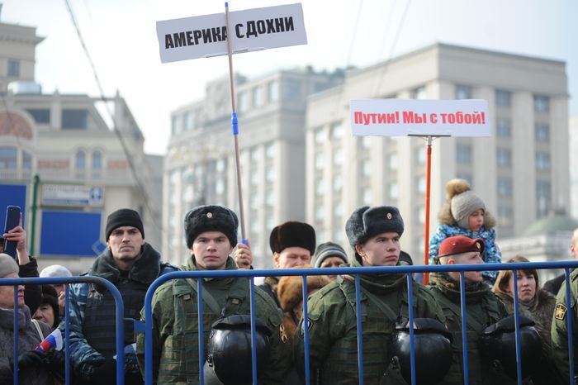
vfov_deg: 15.9
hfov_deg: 23.7
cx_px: 289
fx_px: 1380
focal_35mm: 86
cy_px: 192
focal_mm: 86
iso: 400
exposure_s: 1/2000
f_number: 2.8
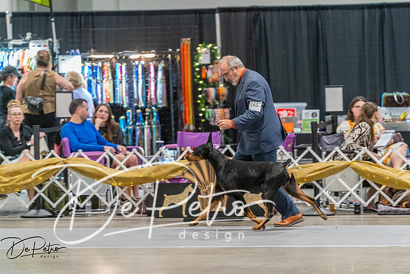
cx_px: 205
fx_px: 2278
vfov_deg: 6.9
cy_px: 137
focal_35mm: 200
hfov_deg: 10.3
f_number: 2.8
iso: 6400
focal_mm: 200
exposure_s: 1/250
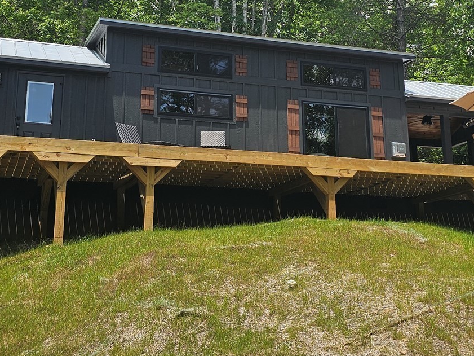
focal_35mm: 56
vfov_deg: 25.8
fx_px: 767
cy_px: 90
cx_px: 241
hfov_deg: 34.3
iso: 10
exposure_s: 1/648
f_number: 1.7
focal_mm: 6.3
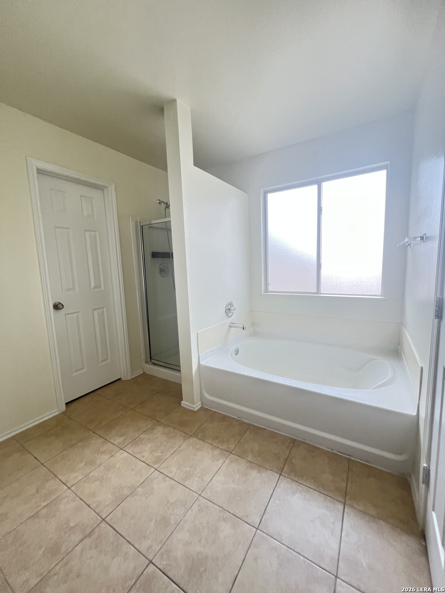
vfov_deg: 106.2
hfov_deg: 89.9
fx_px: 223
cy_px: 296
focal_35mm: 13
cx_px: 222
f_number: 1.8
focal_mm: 1.57
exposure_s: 1/99
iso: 200
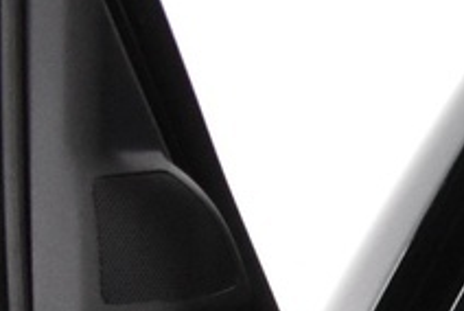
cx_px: 1238
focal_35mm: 206
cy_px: 1128
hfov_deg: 8.7
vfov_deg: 5.9
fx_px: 2659
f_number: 3.5
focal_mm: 18
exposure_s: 1/50
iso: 3200
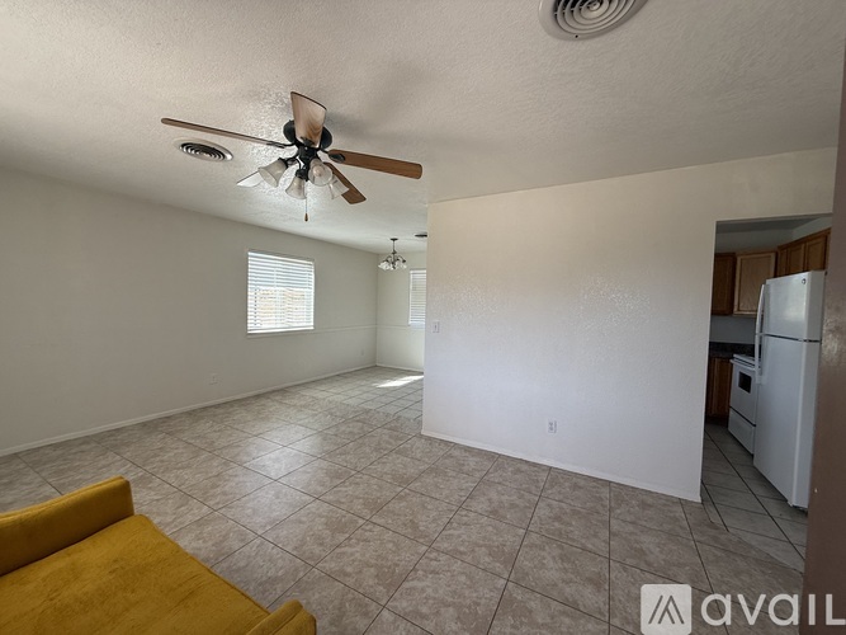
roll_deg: -1.5
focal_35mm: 14
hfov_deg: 102.1
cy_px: 318
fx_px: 342
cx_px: 423
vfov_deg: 85.7
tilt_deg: -1.5
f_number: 2.2
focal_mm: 2.22
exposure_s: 1/199
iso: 64
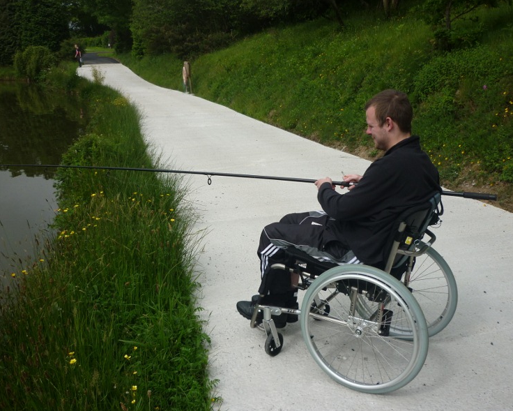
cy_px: 205
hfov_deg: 51.5
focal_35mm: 35
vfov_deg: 42.2
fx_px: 531
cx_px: 266
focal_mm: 5.5
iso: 80
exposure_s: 1/200
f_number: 8
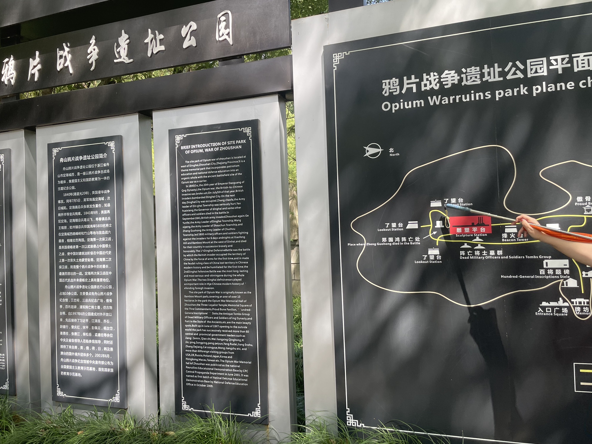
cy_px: 222
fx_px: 445
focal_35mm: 26
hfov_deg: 67.3
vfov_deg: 53.1
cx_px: 296
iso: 32
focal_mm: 4.2
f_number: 1.6
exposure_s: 1/326
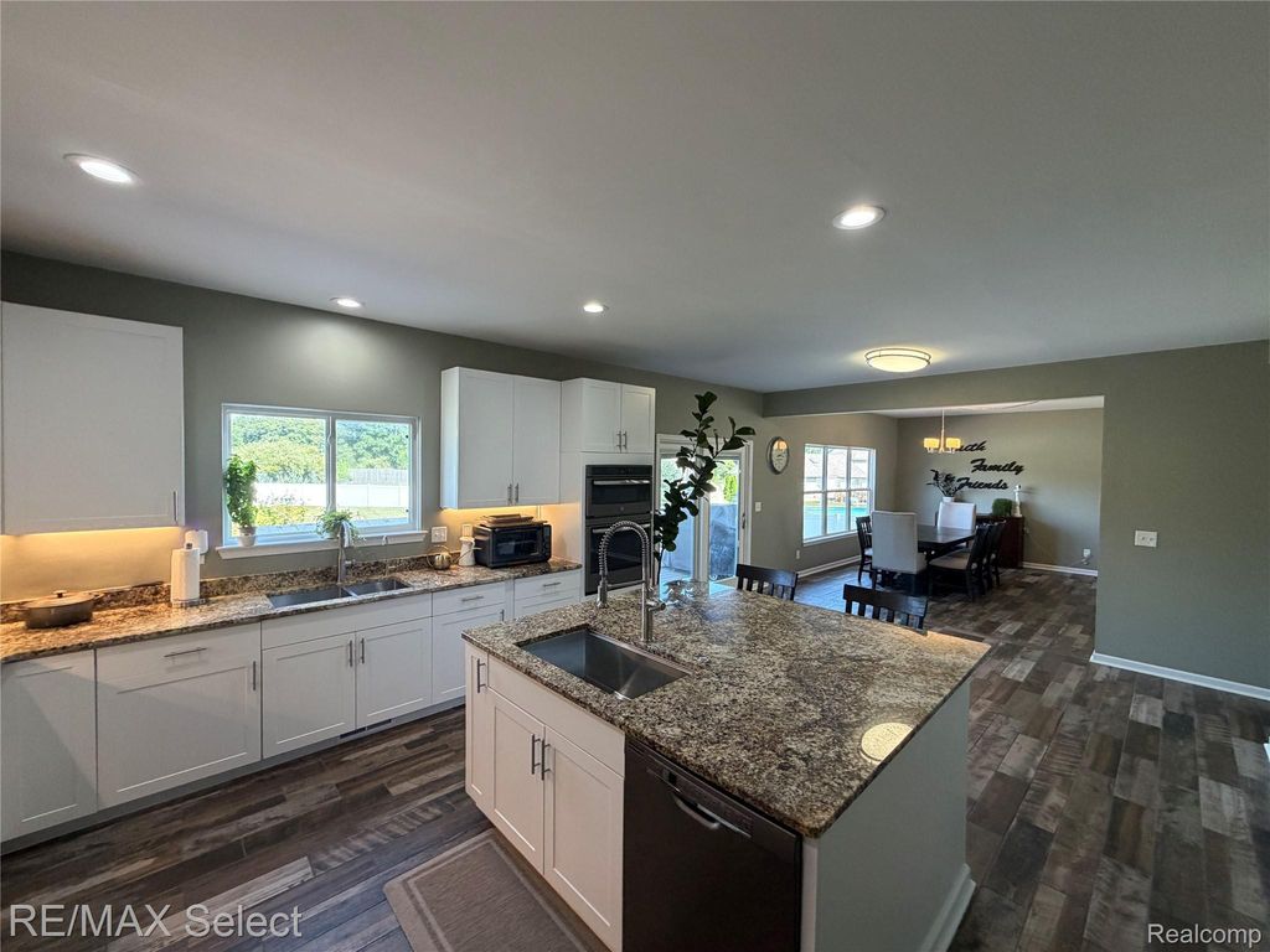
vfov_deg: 85.7
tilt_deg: +1.6
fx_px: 514
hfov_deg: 102.1
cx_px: 635
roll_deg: +0.3
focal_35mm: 14
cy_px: 476
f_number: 2.2
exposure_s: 1/120
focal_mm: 2.22
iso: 250
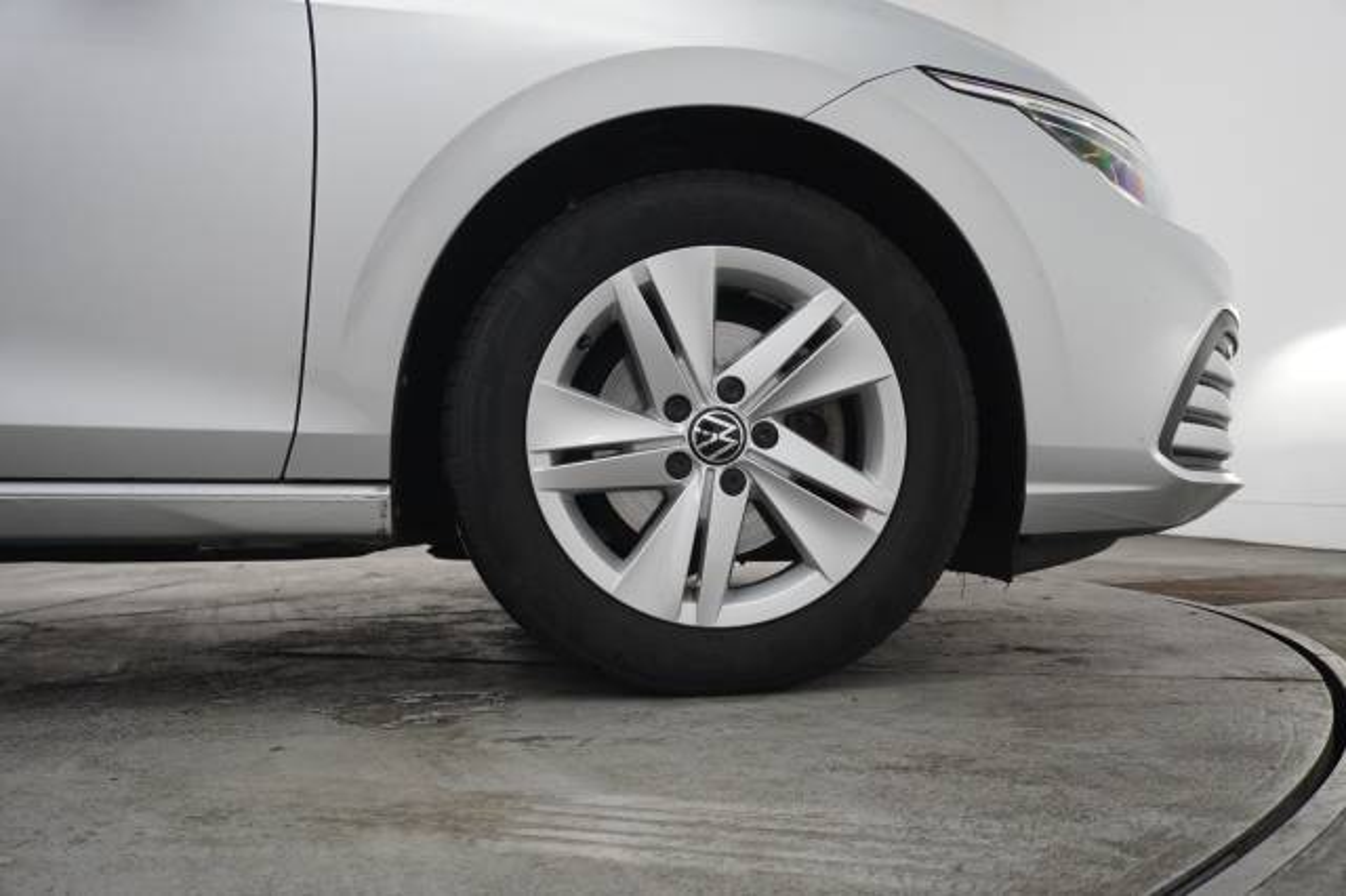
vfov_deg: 36.8
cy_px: 448
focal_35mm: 36
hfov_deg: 53.2
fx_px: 1345
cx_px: 673
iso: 1600
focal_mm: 24
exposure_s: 1/200
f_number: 4
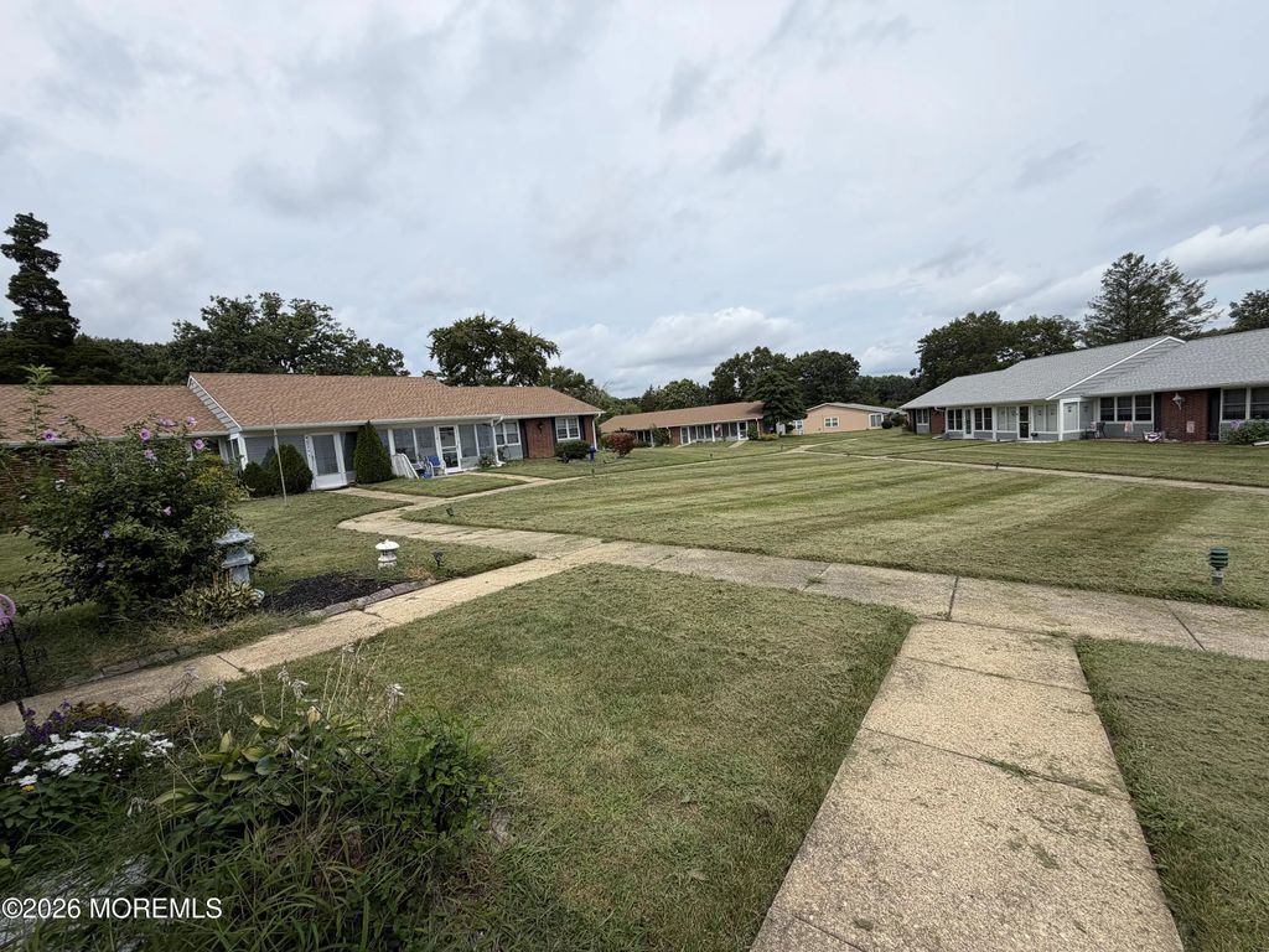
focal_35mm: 14
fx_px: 513
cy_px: 476
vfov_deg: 85.7
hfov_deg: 102.1
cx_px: 634
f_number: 2.2
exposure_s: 1/1211
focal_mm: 2.22
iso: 20
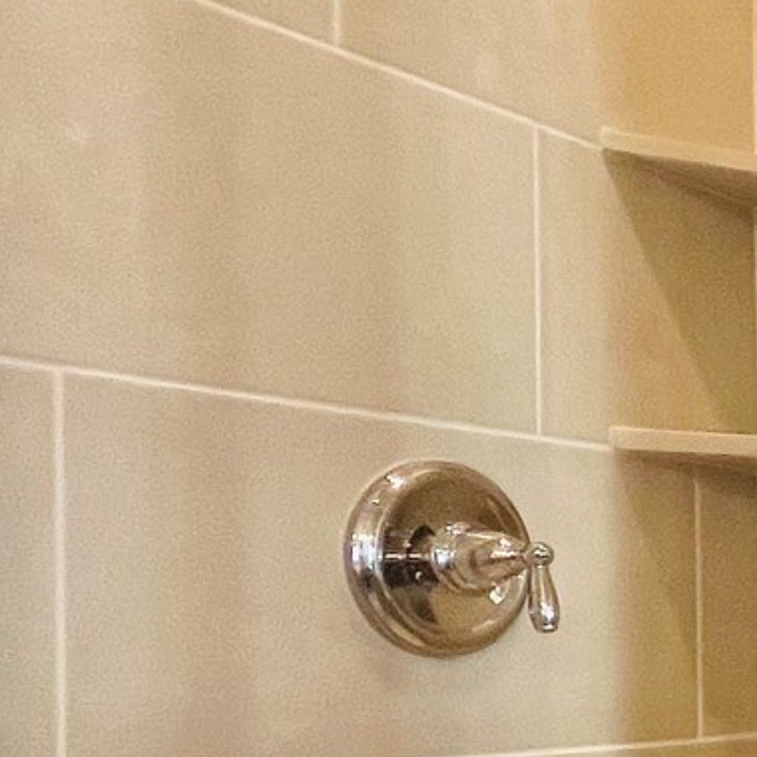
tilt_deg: +0.5
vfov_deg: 27.1
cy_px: 620
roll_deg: +1.0
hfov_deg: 13.4
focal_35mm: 62
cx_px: 2010
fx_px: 1534
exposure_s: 1/120
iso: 50
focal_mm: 1.57
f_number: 1.8
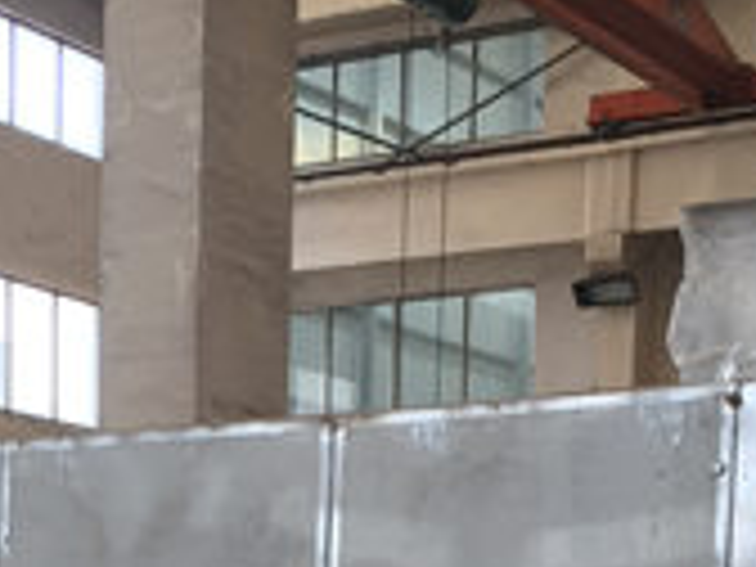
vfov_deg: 12.1
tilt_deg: -6.5
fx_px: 2446
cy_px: 1042
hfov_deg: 17.4
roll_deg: -1.7
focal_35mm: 112
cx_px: 126
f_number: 2.2
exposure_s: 1/100
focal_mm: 4.15
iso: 40
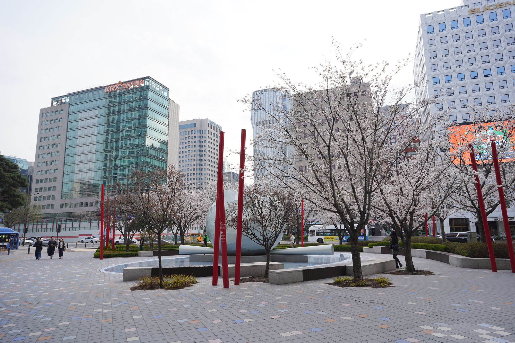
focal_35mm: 24
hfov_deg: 73.7
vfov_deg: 53.1
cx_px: 258
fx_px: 343
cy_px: 172
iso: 100
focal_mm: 24
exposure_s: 1/100
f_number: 9
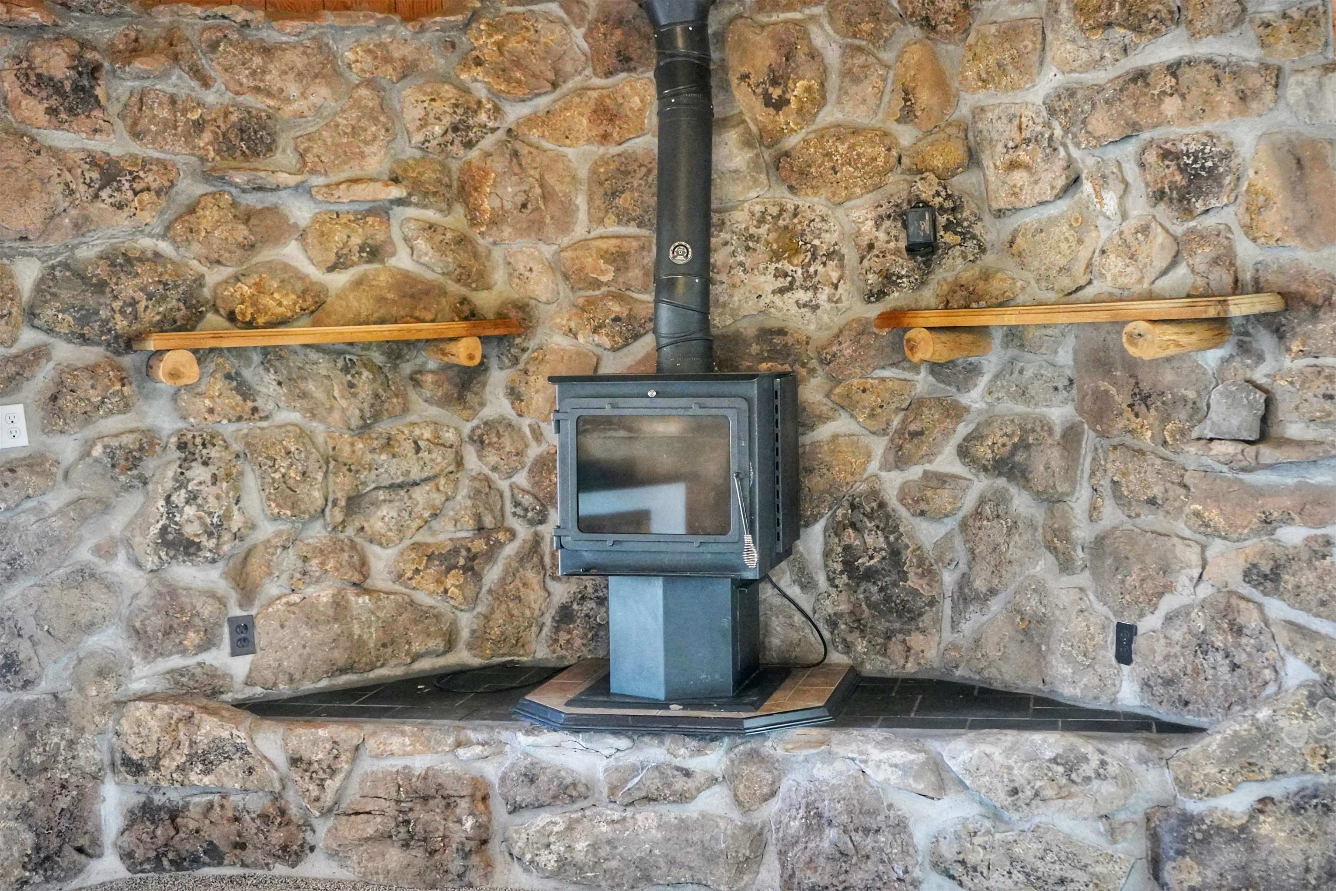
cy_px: 446
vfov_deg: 31.2
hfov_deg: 45.4
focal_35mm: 43
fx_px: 1596
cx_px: 668
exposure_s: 1/160
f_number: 4.5
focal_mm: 43
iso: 12800
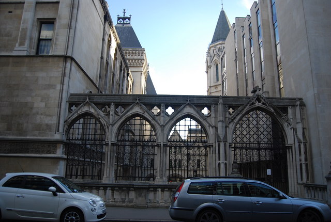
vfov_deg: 48.2
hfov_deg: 67.3
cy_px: 111
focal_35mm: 27
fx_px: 249
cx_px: 166
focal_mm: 18
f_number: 3.5
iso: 200
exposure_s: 1/500
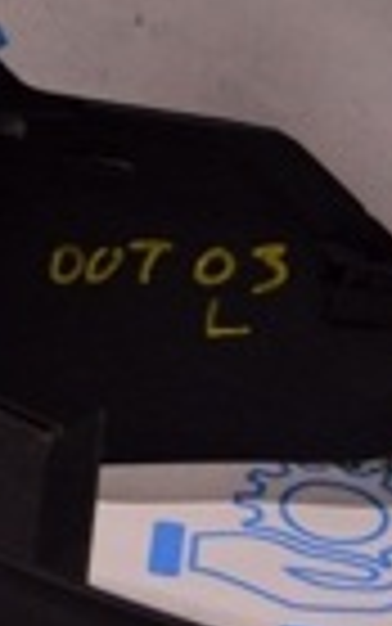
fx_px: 2516
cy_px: 160
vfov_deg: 14.1
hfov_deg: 7.8
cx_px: -766
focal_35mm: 147
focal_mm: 21
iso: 1600
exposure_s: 1/400
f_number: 4
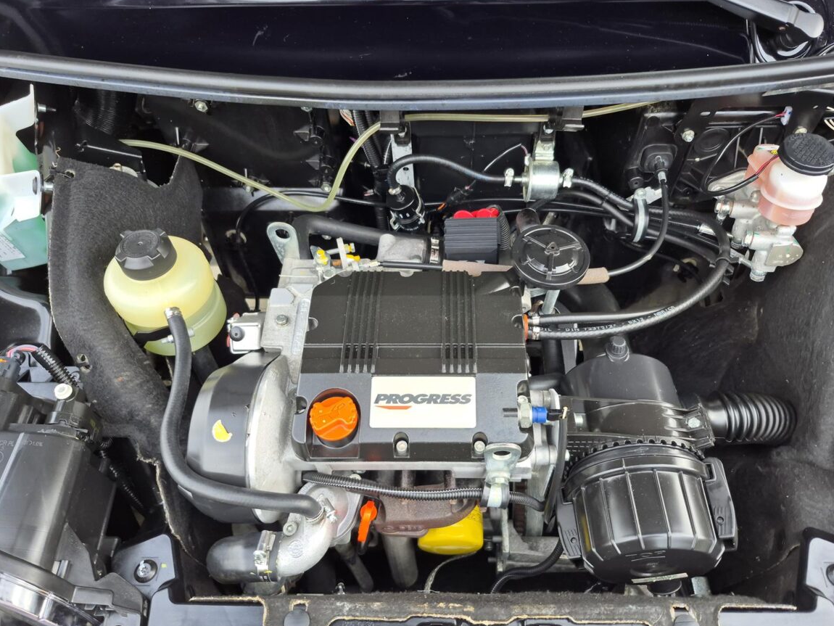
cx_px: 434
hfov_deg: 71.6
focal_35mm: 24
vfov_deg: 56.8
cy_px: 313
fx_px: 578
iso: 50
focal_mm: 5.4
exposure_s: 1/180
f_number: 1.8
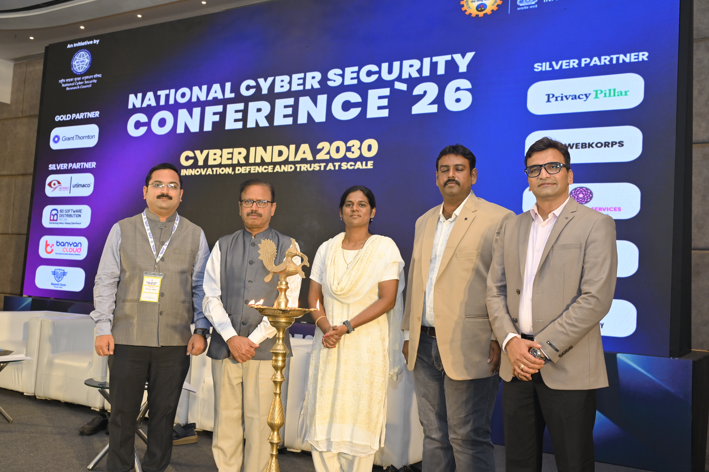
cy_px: 236
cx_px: 354
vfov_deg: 35.9
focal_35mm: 37
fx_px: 728
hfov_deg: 51.9
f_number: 6.3
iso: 1250
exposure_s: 1/160
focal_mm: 37
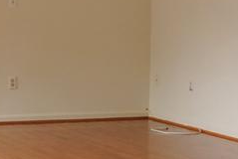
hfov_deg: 13.1
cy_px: 104
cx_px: -26
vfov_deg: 8.9
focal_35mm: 154
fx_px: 1019
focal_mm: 24
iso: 2000
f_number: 8
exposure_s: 1/40
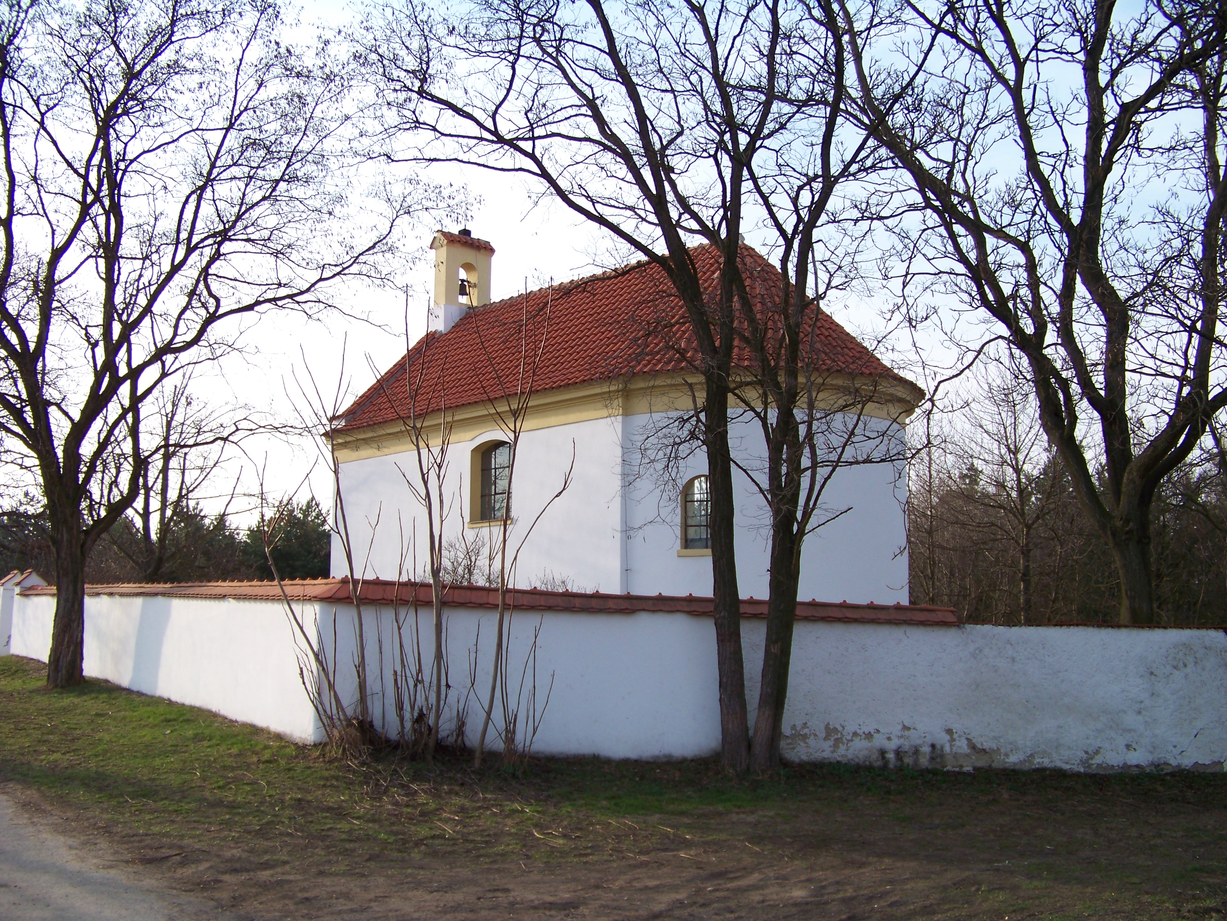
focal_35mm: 36
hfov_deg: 51.4
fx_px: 1276
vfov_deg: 39.7
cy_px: 460
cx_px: 614
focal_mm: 5.85
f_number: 2.8
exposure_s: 1/400
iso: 64
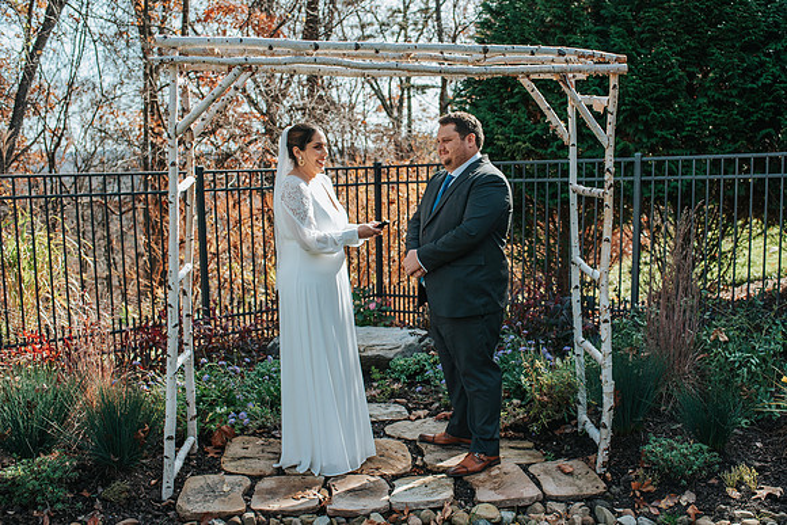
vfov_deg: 32.7
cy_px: 262
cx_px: 442
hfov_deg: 47.4
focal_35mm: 41
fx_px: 894
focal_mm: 35
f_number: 3.5
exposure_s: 1/1250
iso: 450
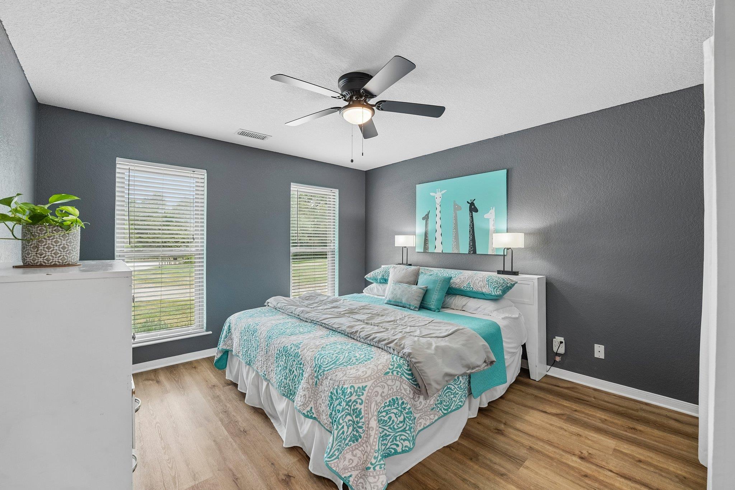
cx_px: 368
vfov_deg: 81.2
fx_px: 286
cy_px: 245
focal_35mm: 14
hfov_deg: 104.3
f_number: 8
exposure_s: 1/40
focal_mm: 14
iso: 400
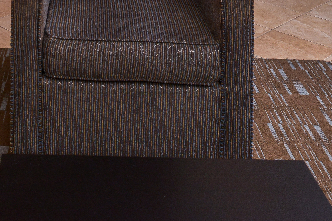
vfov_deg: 17.5
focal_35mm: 71
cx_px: 27
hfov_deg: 27.3
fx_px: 655
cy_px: -97
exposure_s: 1/25
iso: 640
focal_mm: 24
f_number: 9.5
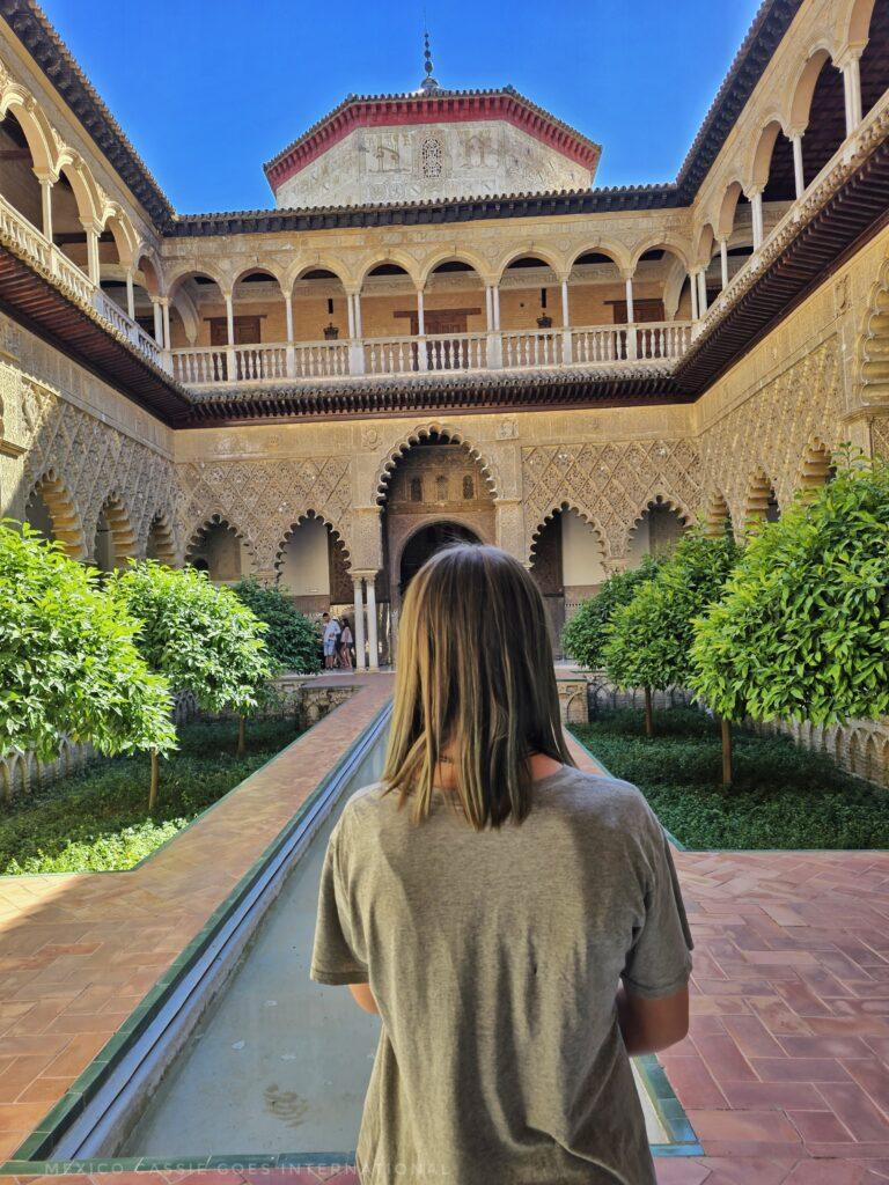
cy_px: 592
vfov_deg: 73.9
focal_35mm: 23
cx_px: 444
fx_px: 788
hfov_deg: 58.9
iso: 25
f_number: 1.7
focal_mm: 6.3
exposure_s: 1/180
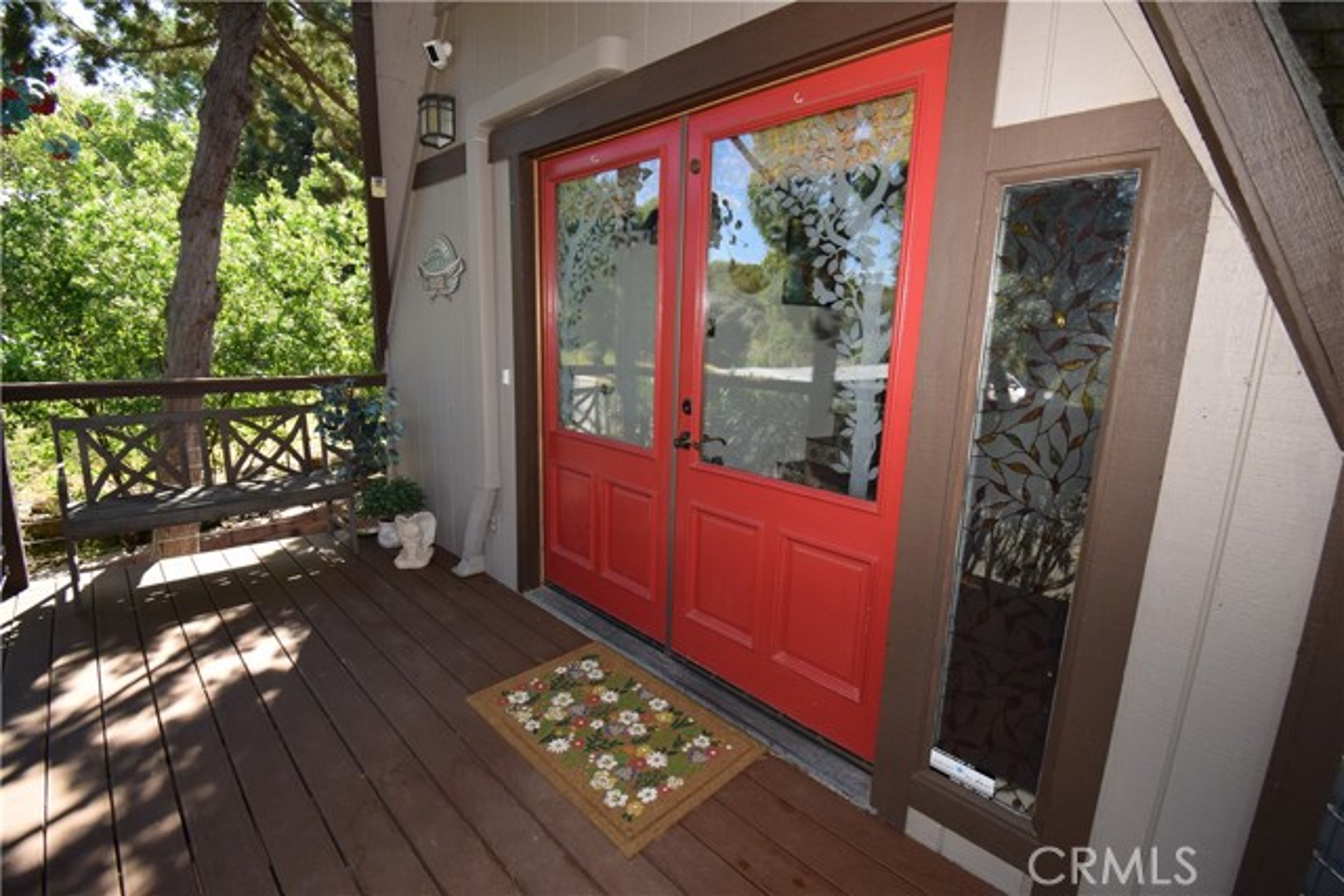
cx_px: 672
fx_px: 560
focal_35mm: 15
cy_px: 448
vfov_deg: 77.4
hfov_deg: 100.4
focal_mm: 10
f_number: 5.6
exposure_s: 1/125
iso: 180
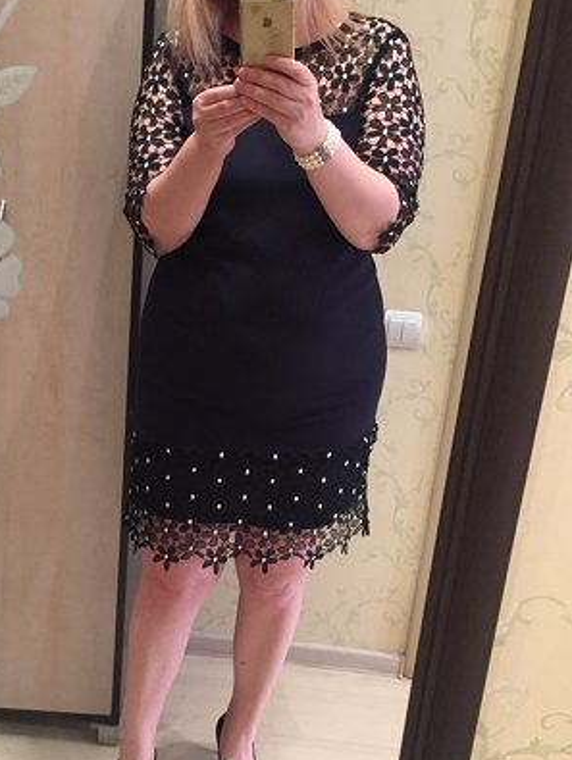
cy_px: 375
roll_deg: -4.1
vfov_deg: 42.9
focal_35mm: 44
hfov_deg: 32.7
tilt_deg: -20.5
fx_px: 968
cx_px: 206
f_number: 2.2
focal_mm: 4.15
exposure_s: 1/33
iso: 250
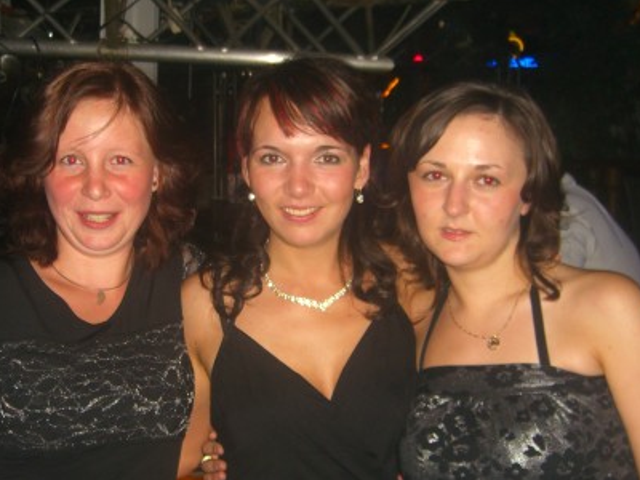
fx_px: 1054
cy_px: 282
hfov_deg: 33.7
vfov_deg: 25.6
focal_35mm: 57
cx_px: 269
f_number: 2.8
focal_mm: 7.9
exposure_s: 1/60
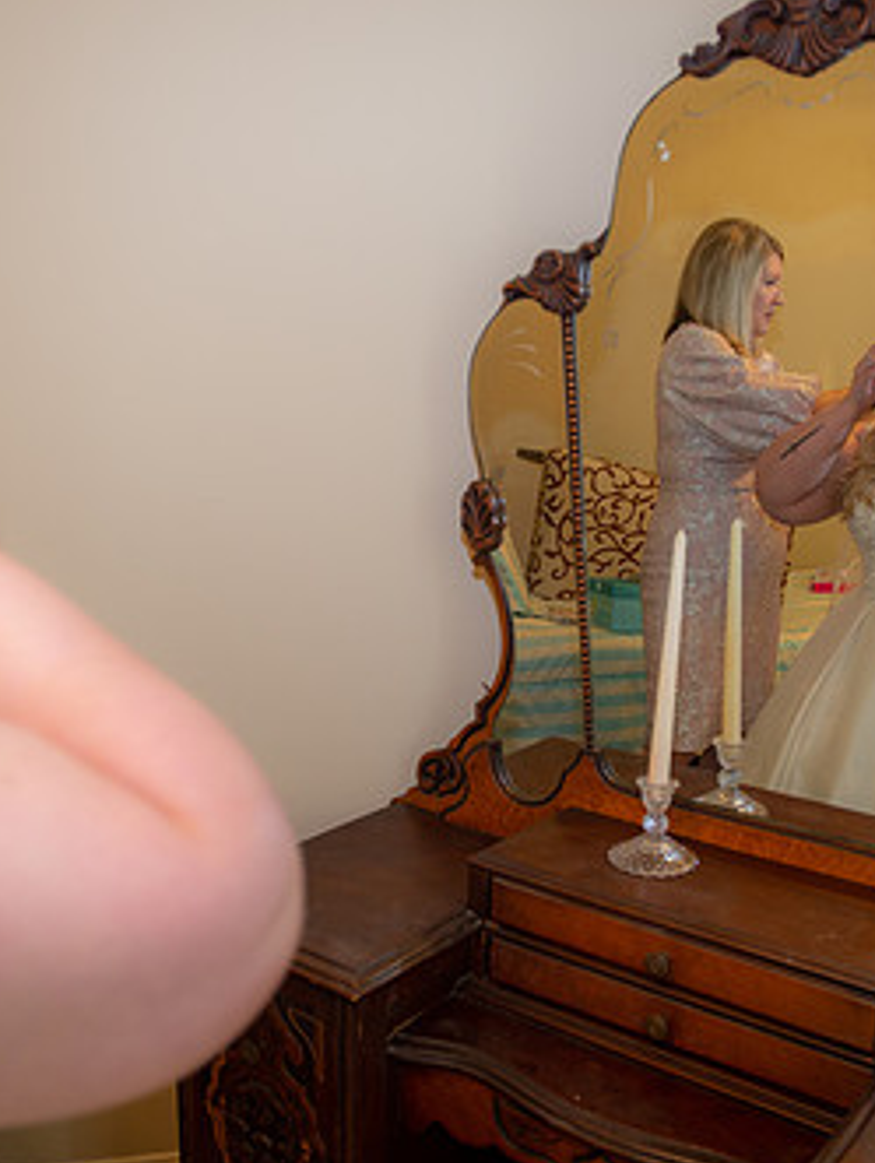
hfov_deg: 38.6
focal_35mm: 37
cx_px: 513
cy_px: 618
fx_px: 1245
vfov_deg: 50.1
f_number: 2.8
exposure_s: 1/60
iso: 640
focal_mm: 22
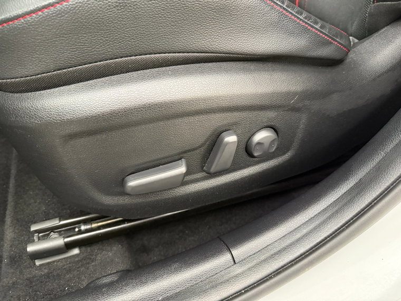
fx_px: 278
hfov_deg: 71.6
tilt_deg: -40.5
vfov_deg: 56.8
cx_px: 200
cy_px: 150
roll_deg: -1.9
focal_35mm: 24
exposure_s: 1/33
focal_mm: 6.76
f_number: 1.78
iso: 800
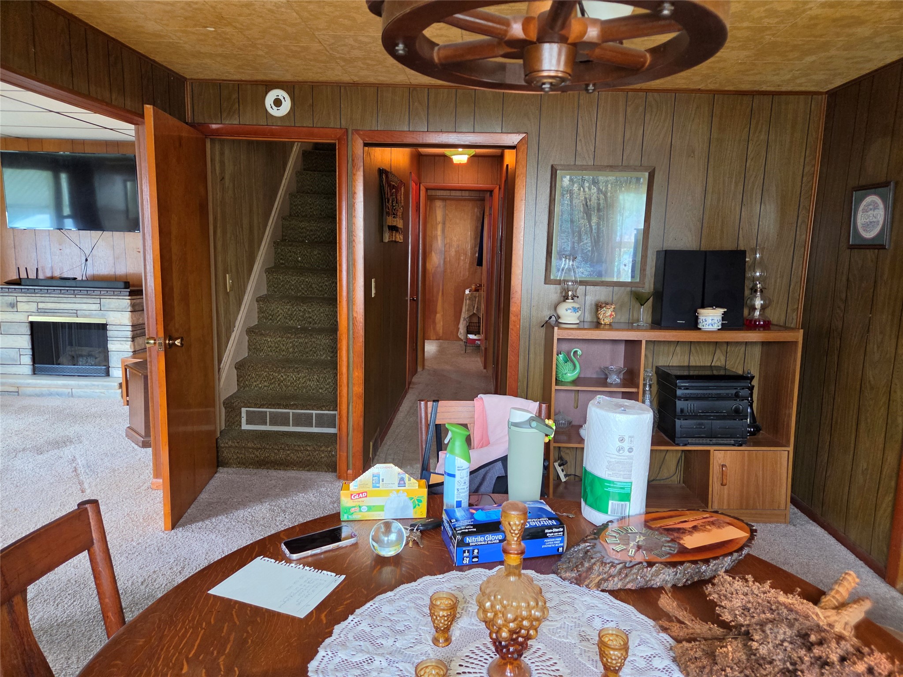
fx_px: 600
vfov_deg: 58.9
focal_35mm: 23
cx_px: 452
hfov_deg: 73.9
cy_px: 338
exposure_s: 1/120
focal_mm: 5.4
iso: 320
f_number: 1.8
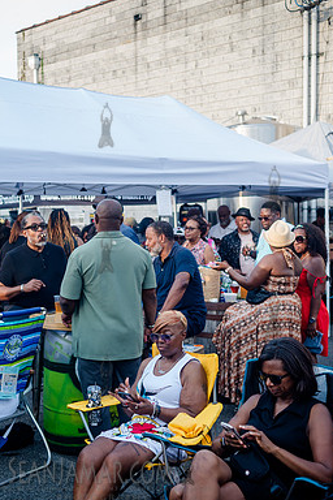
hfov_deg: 25.4
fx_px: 735
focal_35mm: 53
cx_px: 105
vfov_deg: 37.5
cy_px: 251
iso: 200
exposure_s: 1/500
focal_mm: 35
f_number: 2.8
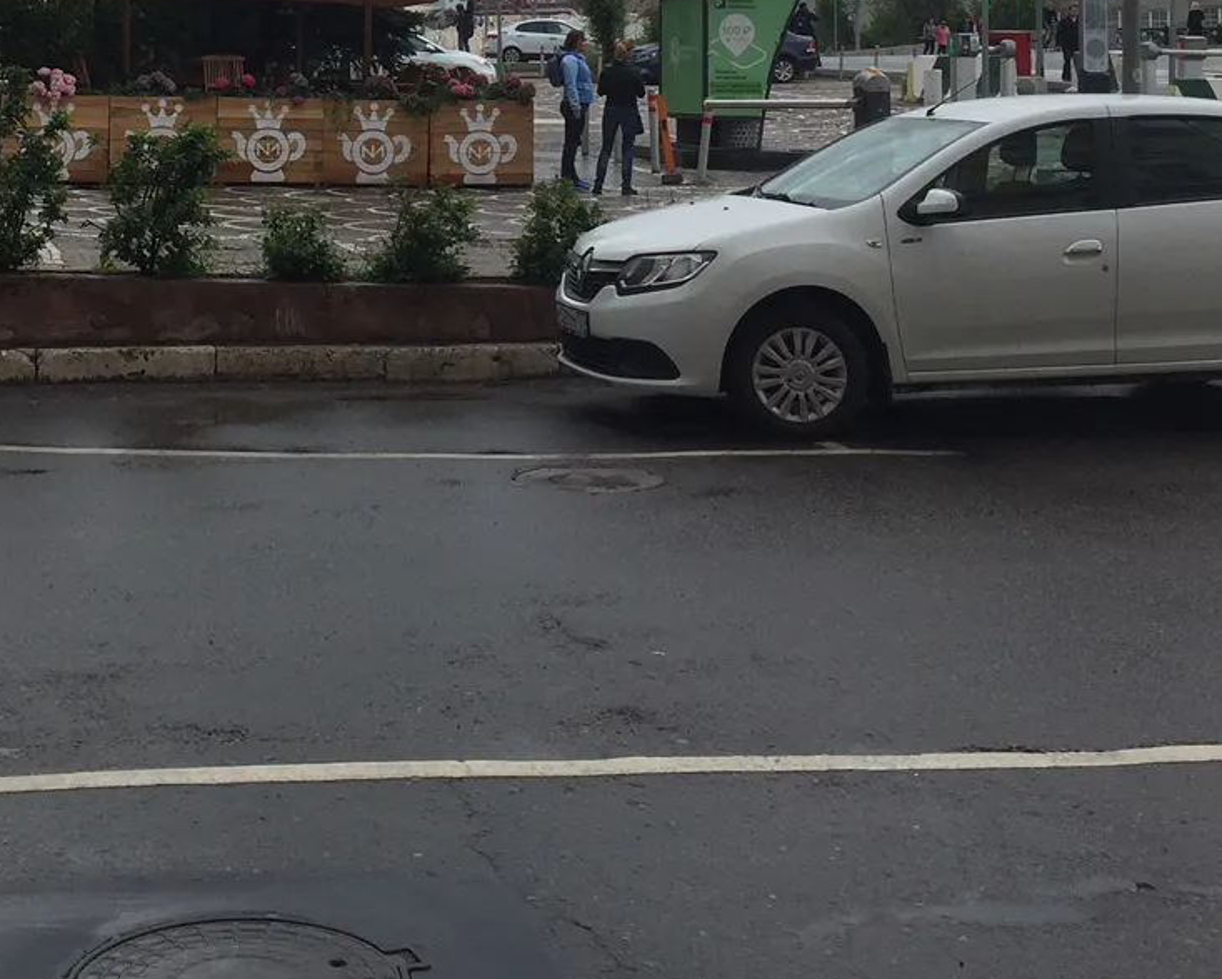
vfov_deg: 23.1
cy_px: -32
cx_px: 215
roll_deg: -1.4
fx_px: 2279
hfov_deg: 29.2
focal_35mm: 63
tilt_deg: +1.9
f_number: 2.2
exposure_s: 1/942
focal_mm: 4.15
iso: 32
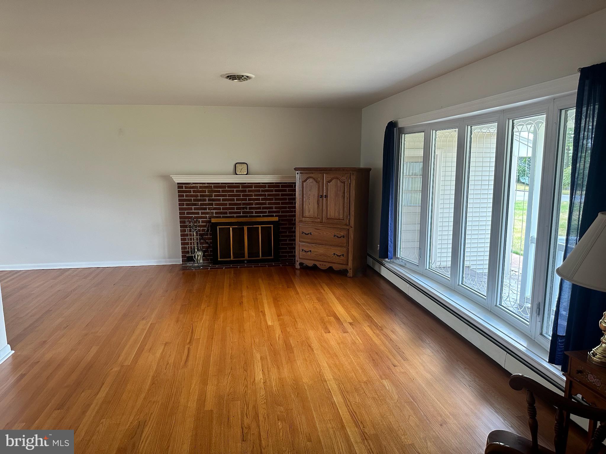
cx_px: 303
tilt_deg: -8.1
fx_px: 420
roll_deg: +0.2
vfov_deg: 56.8
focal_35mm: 24
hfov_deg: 71.6
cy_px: 227
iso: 250
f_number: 1.78
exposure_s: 1/101
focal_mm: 6.86
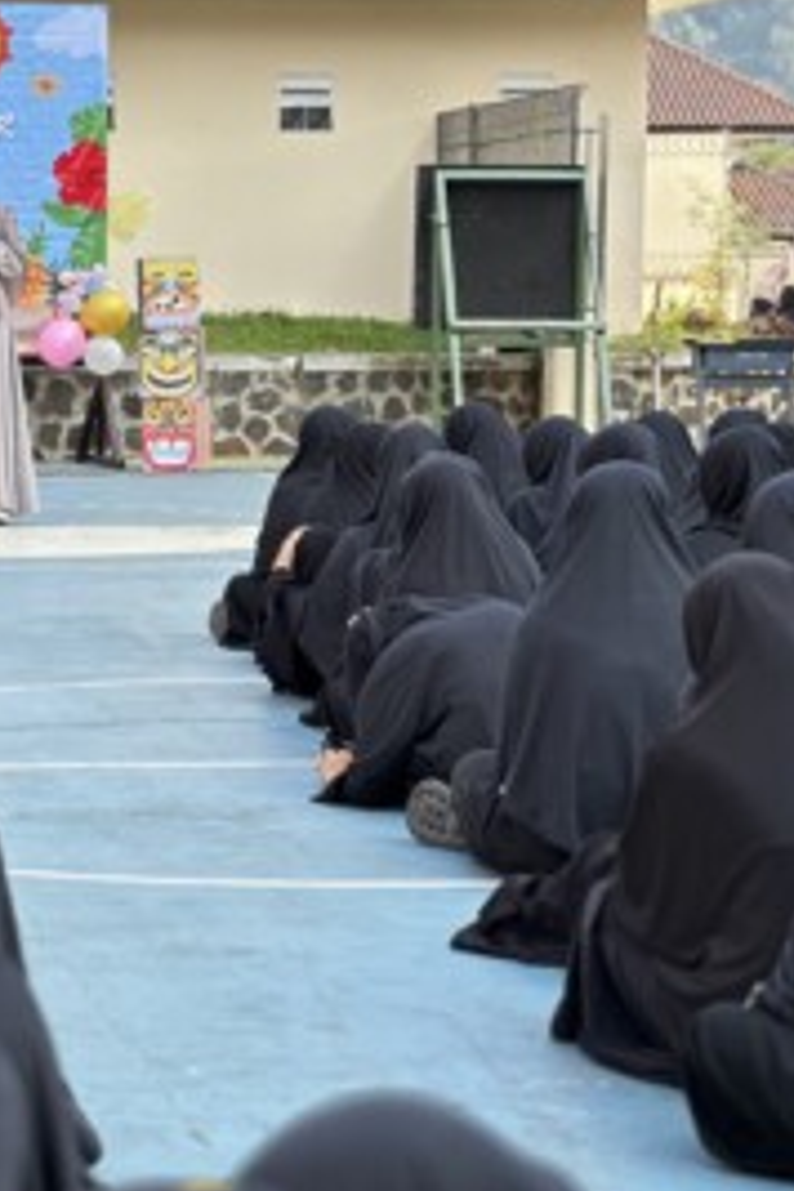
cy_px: 575
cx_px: -18
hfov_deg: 11.3
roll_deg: +0.3
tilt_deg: -3.6
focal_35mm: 120
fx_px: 3970
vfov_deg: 17.1
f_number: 2.8
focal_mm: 9
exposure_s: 1/121
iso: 25
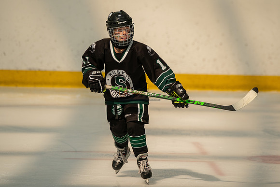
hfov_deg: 6.6
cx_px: 136
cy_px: 87
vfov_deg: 4.4
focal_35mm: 313
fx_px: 2435
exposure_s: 1/5000
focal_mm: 261
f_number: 3.5
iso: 1600
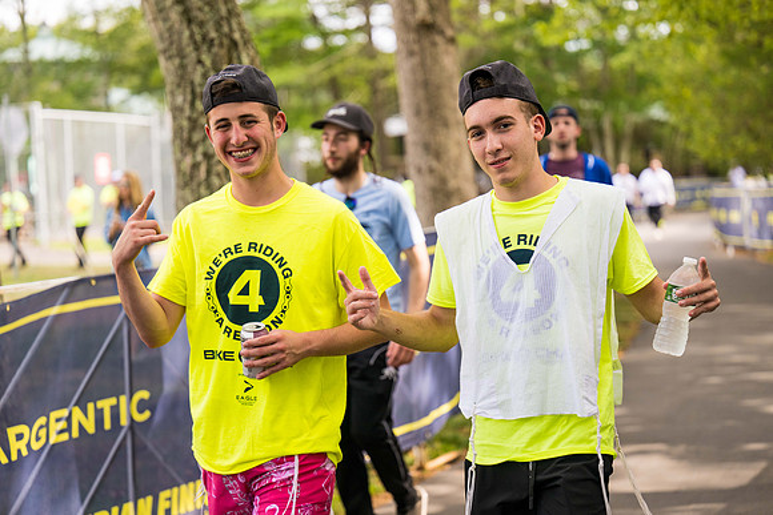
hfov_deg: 26.3
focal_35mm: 77
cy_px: 258
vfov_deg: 17.7
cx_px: 386
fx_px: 1654
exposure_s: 1/1000
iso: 360
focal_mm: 77
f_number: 2.8
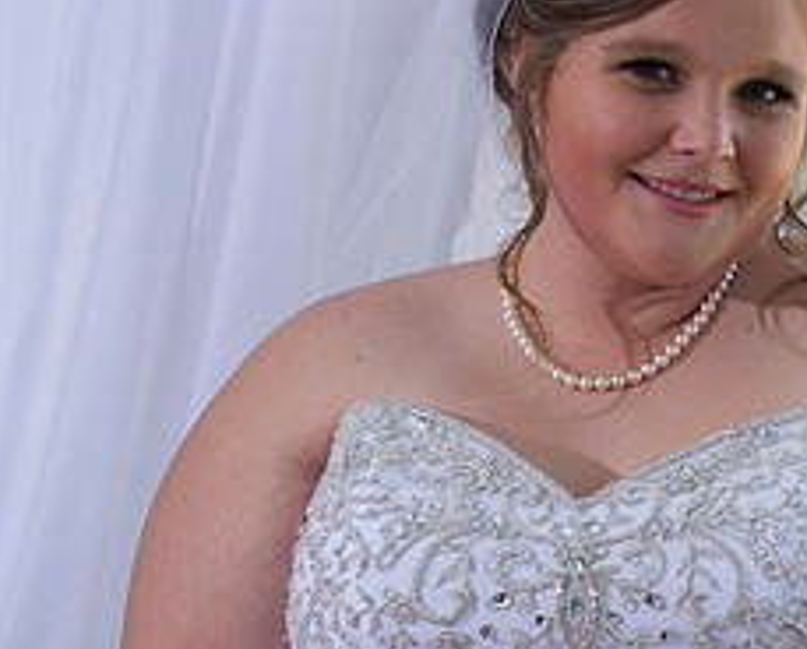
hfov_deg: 11.5
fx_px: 3972
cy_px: 511
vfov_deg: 9.3
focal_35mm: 166
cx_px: 842
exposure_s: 1/125
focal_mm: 70
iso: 640
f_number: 4
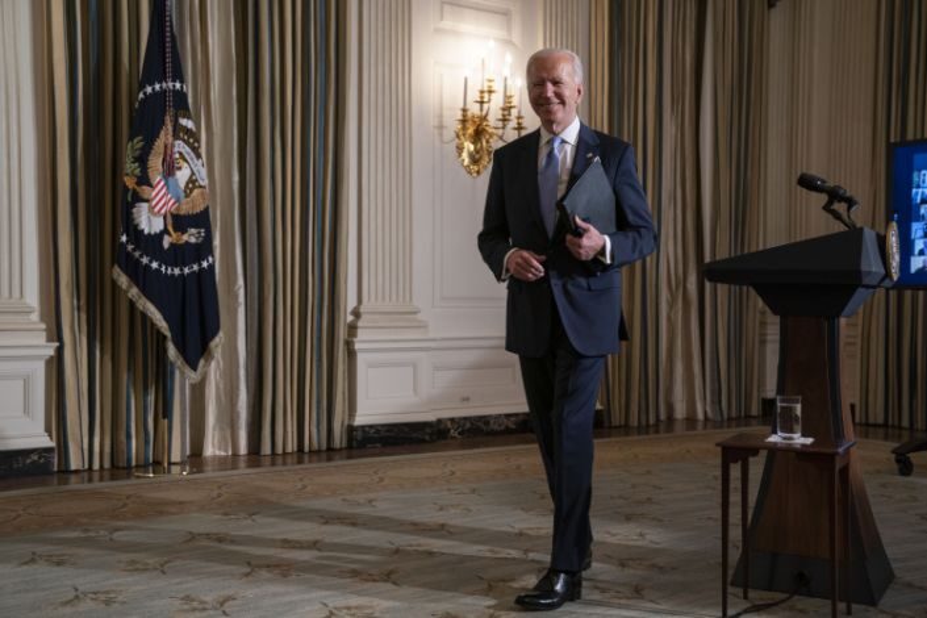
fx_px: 1056
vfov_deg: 32.6
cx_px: 464
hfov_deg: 47.4
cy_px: 309
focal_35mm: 41
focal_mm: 41
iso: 1250
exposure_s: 1/200
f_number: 3.5
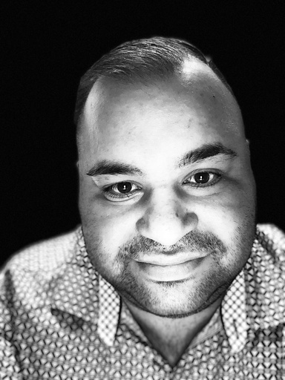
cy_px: 190
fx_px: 329
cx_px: 142
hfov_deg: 46.8
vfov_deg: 60.0
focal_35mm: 30
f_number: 1.9
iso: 250
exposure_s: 1/32
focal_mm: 2.69
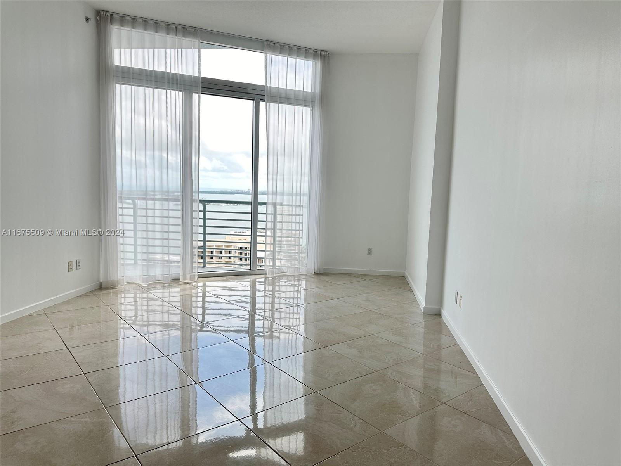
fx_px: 431
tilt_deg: -5.8
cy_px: 233
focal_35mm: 24
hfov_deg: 71.6
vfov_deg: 56.8
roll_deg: -2.1
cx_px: 310
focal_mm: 6.86
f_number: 1.78
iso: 80
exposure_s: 1/518
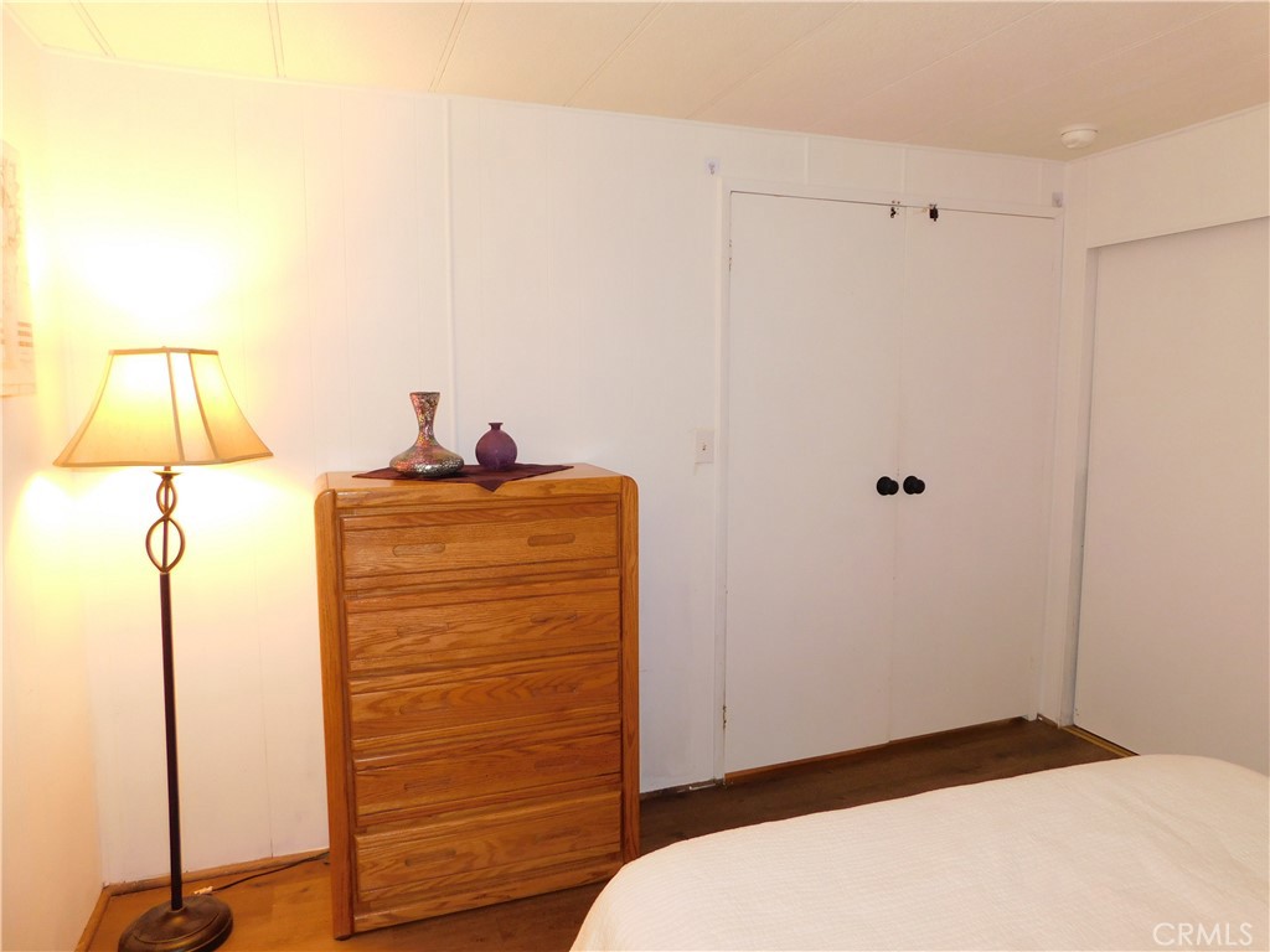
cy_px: 476
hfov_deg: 73.9
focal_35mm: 23
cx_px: 635
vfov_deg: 58.9
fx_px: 844
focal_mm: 4
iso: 200
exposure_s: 1/30
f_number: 3
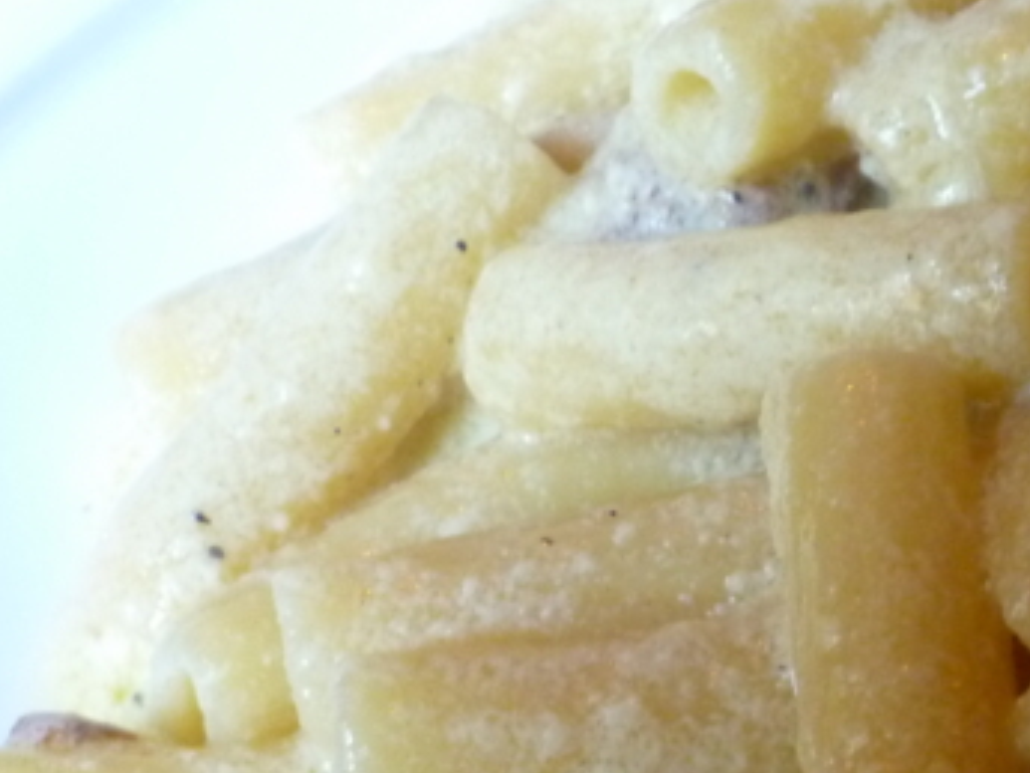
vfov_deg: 16.5
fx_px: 2649
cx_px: 1463
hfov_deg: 19.6
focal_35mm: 89
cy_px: 642
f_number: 3.4
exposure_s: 1/15
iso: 400
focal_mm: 5.3
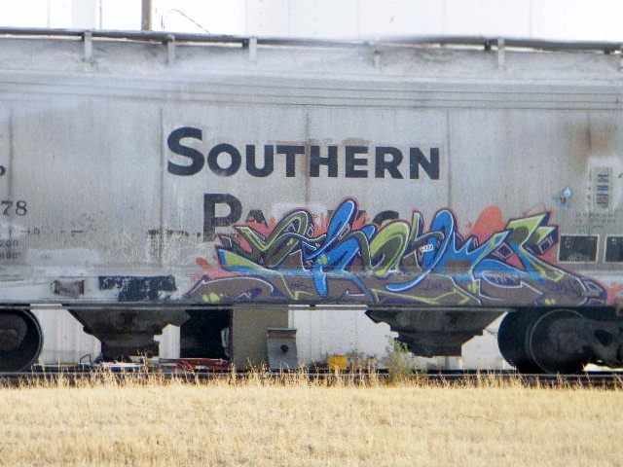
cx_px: 312
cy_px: 234
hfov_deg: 18.7
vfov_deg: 14.1
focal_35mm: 105
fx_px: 1890
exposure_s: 1/500
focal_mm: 19
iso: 334
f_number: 4.7
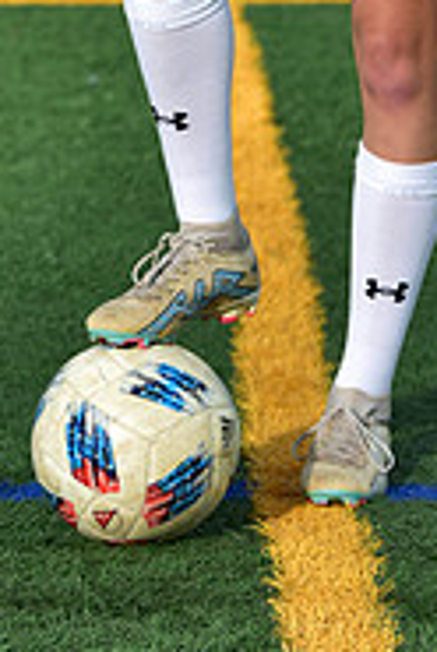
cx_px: 315
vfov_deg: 5.2
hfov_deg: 3.5
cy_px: -328
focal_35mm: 391
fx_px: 7092
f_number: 4.5
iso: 250
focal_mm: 125
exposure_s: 1/200
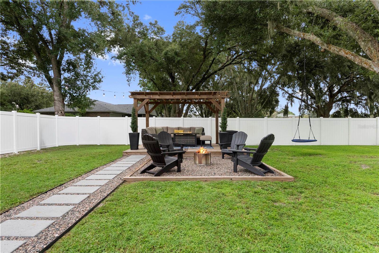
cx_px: 190
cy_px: 126
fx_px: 226
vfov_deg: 58.4
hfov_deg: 79.9
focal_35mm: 22
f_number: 9
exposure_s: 1/250
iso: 2000
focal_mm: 21.5
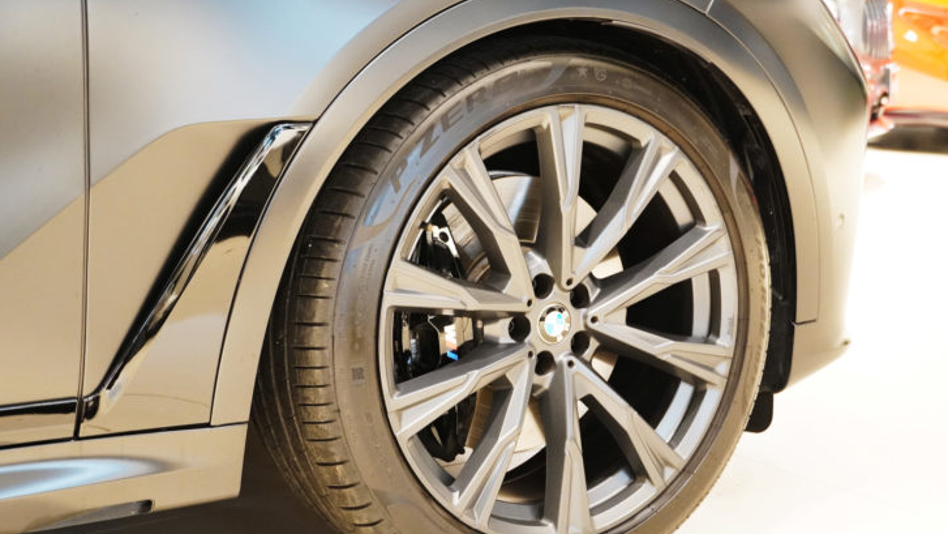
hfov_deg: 32.1
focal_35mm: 66
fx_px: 1647
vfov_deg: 18.4
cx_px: 475
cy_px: 307
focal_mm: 41
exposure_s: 1/20
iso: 3200
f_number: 5.6
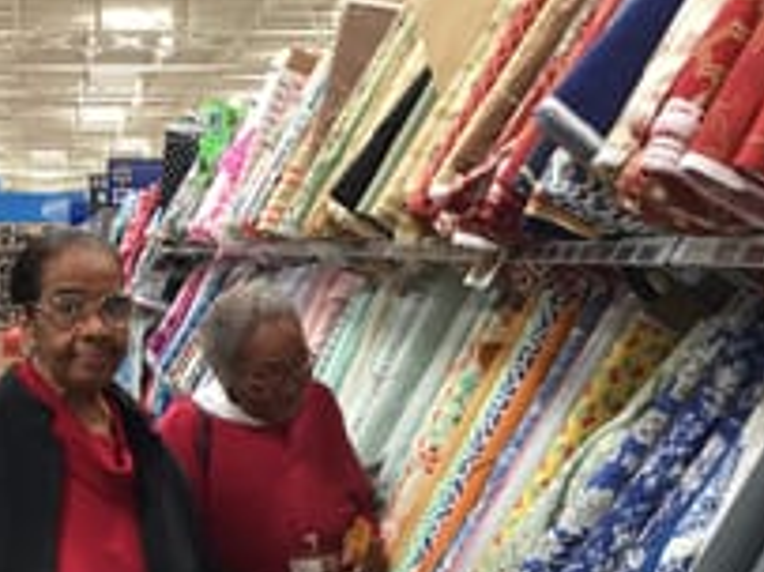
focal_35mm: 61
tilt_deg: -11.1
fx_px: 1346
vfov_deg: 23.4
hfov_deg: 30.8
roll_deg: -0.7
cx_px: 132
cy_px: 500
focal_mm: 3.3
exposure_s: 1/30
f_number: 2.4
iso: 80
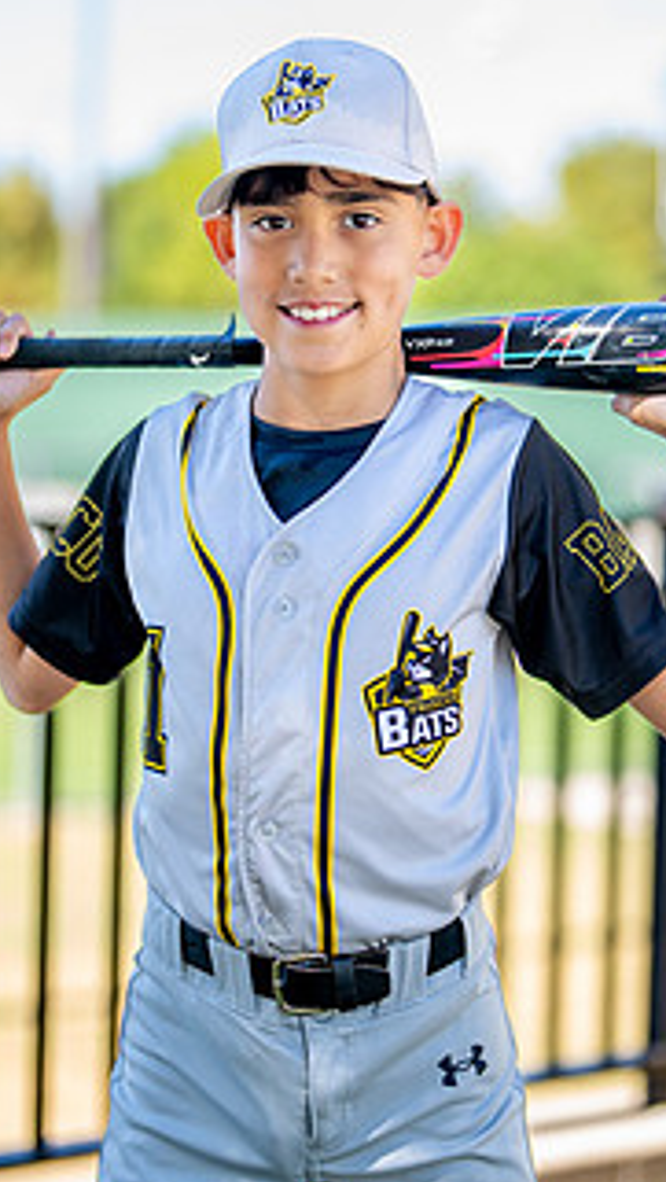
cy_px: 519
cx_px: 477
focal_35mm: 120
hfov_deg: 10.1
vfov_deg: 17.8
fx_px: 3760
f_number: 1.2
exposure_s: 1/1250
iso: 100
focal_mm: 50
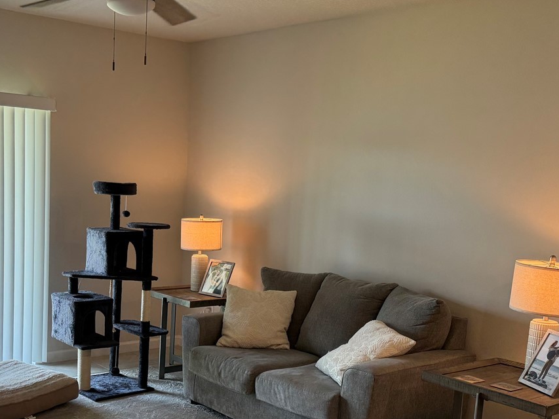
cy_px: 287
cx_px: 183
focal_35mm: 45
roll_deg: -2.9
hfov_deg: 41.5
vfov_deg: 31.9
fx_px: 727
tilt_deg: -9.6
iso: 160
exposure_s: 1/120
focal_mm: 6.76
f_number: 1.78
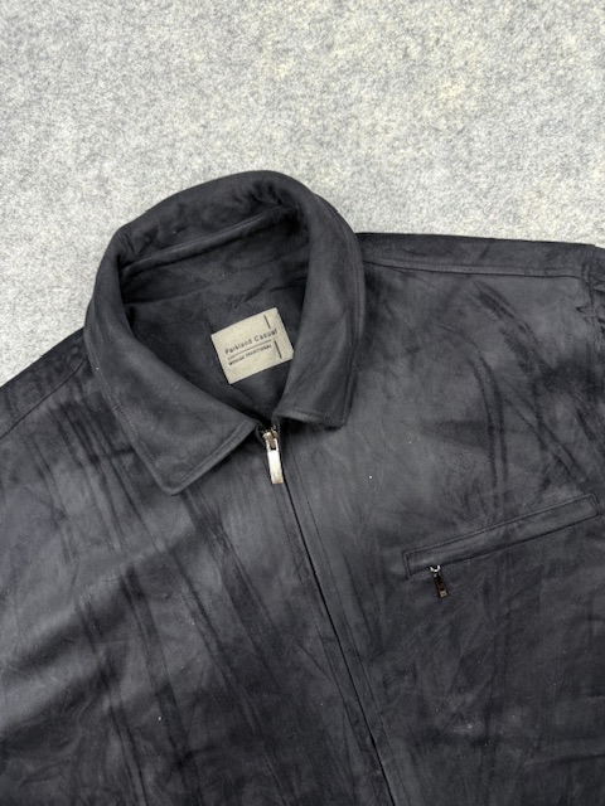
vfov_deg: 71.6
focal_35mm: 24
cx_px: 302
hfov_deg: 56.8
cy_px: 403
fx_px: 559
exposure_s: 1/50
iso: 100
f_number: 1.78
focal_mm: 6.76
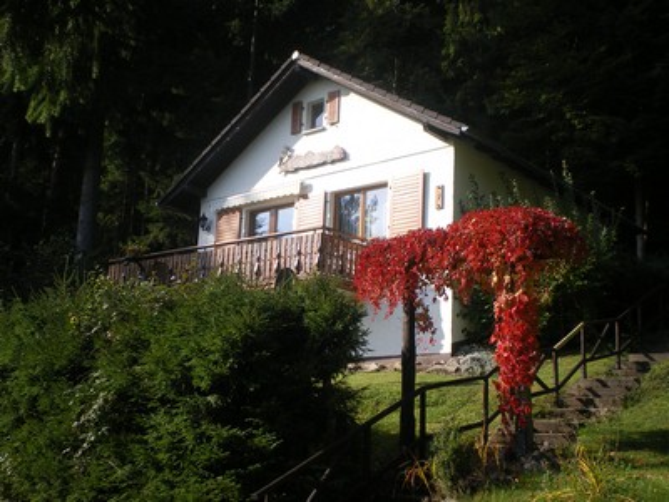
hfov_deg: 39.7
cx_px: 334
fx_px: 928
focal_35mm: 48
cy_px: 251
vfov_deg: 30.3
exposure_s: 1/200
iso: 50
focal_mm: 8.4
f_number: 5.2
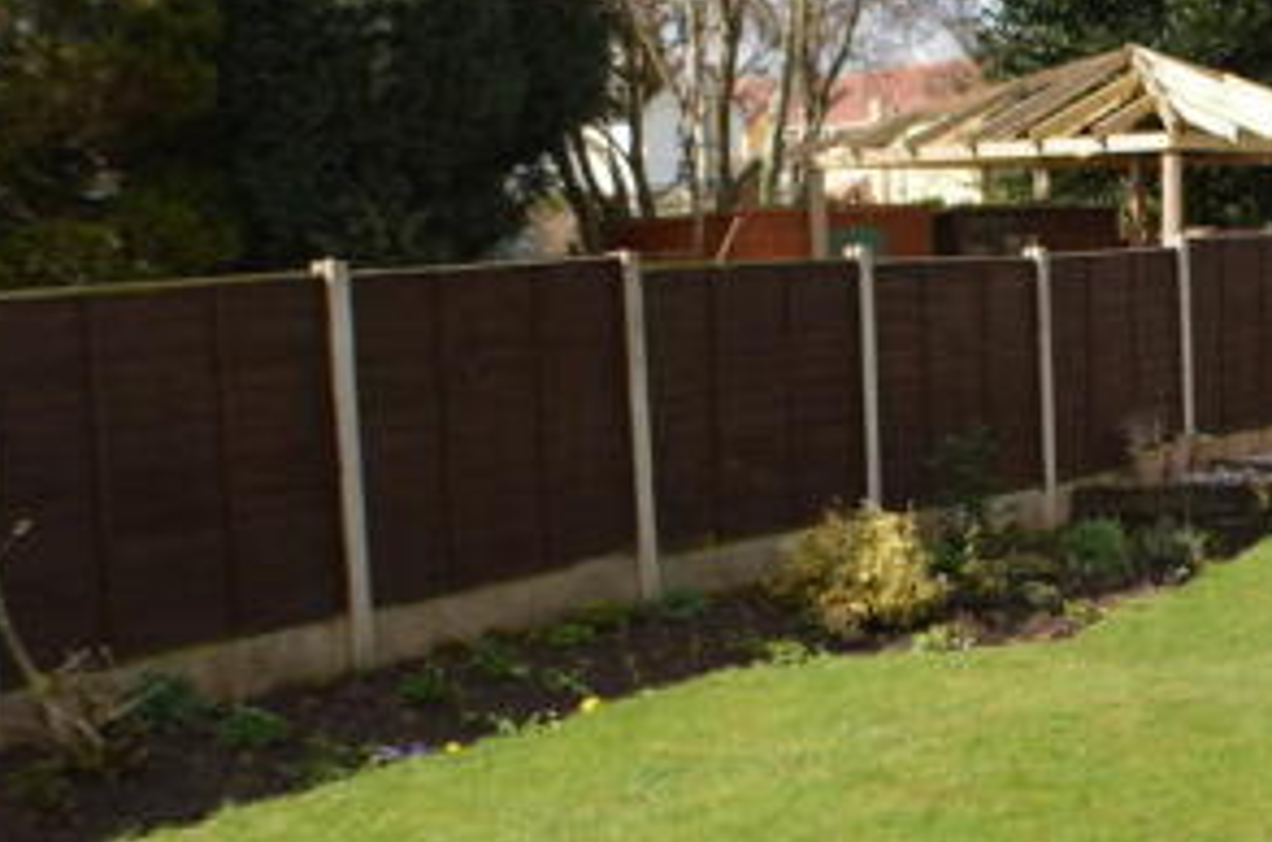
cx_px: 1224
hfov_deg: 26.2
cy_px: 469
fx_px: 2609
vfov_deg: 18.3
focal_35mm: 74
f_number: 7.1
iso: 100
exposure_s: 1/200
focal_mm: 22
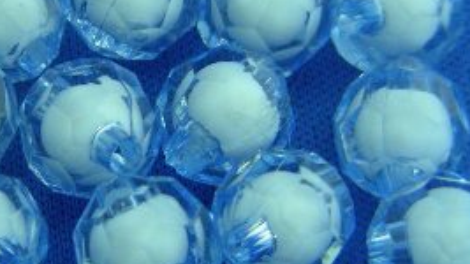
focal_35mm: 181
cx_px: 132
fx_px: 2255
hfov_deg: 11.9
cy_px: 63
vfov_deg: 6.7
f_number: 3.5
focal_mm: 16.5
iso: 200
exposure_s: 1/10.7
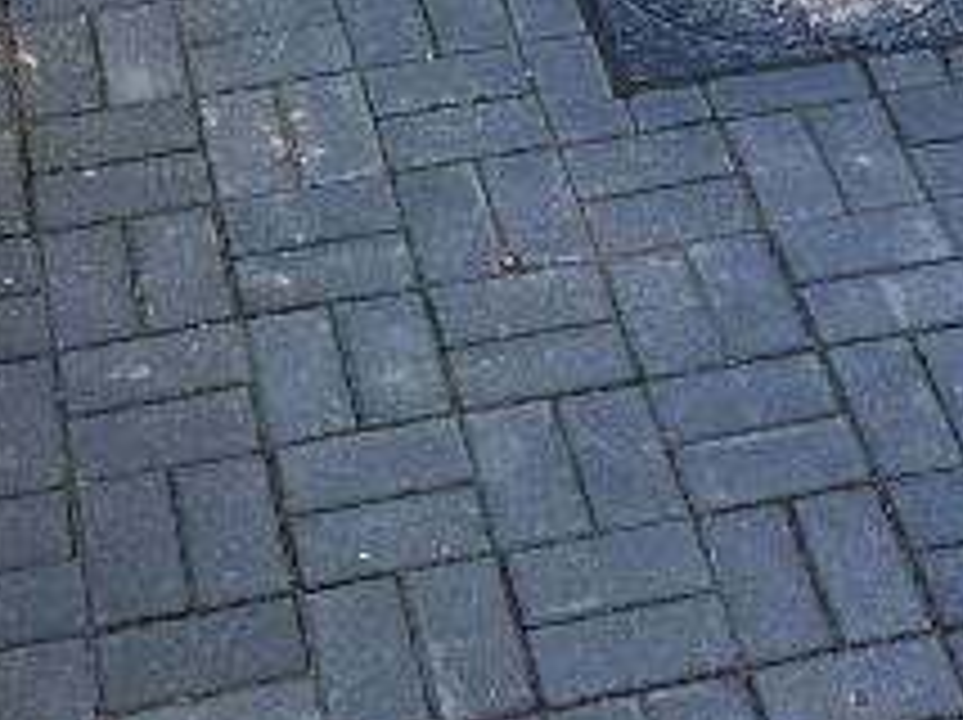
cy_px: -441
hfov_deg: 17.0
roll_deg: -2.7
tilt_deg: -29.8
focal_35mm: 115
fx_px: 3196
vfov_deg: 12.1
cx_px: 756
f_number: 1.78
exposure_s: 1/694
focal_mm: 6.86
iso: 80
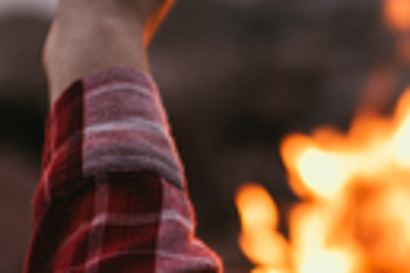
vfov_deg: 12.0
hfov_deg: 17.9
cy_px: 83
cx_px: 286
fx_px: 1298
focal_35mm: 114
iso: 500
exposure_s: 1/100
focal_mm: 35
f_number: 1.8
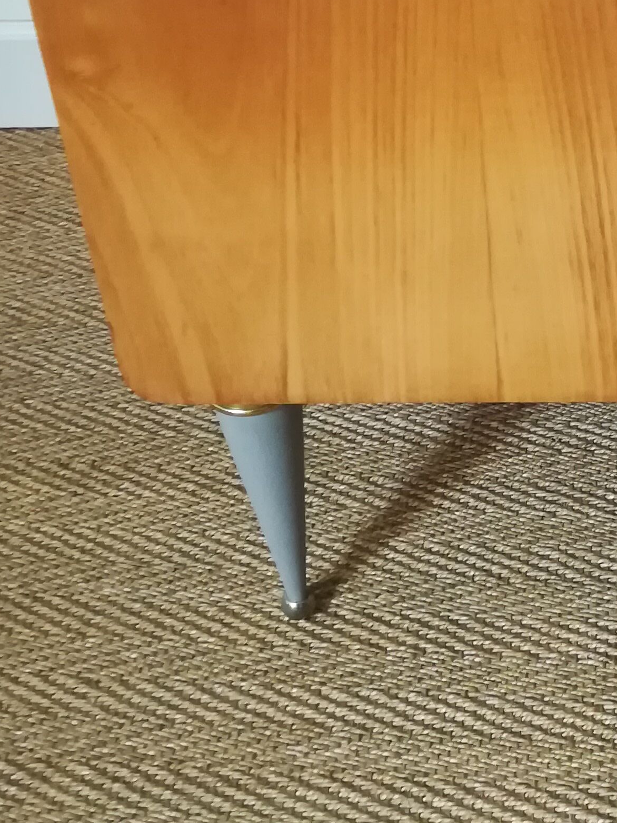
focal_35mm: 66
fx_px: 1569
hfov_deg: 21.0
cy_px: 110
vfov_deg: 28.4
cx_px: 700
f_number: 2.2
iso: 500
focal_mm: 3.83
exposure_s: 1/25
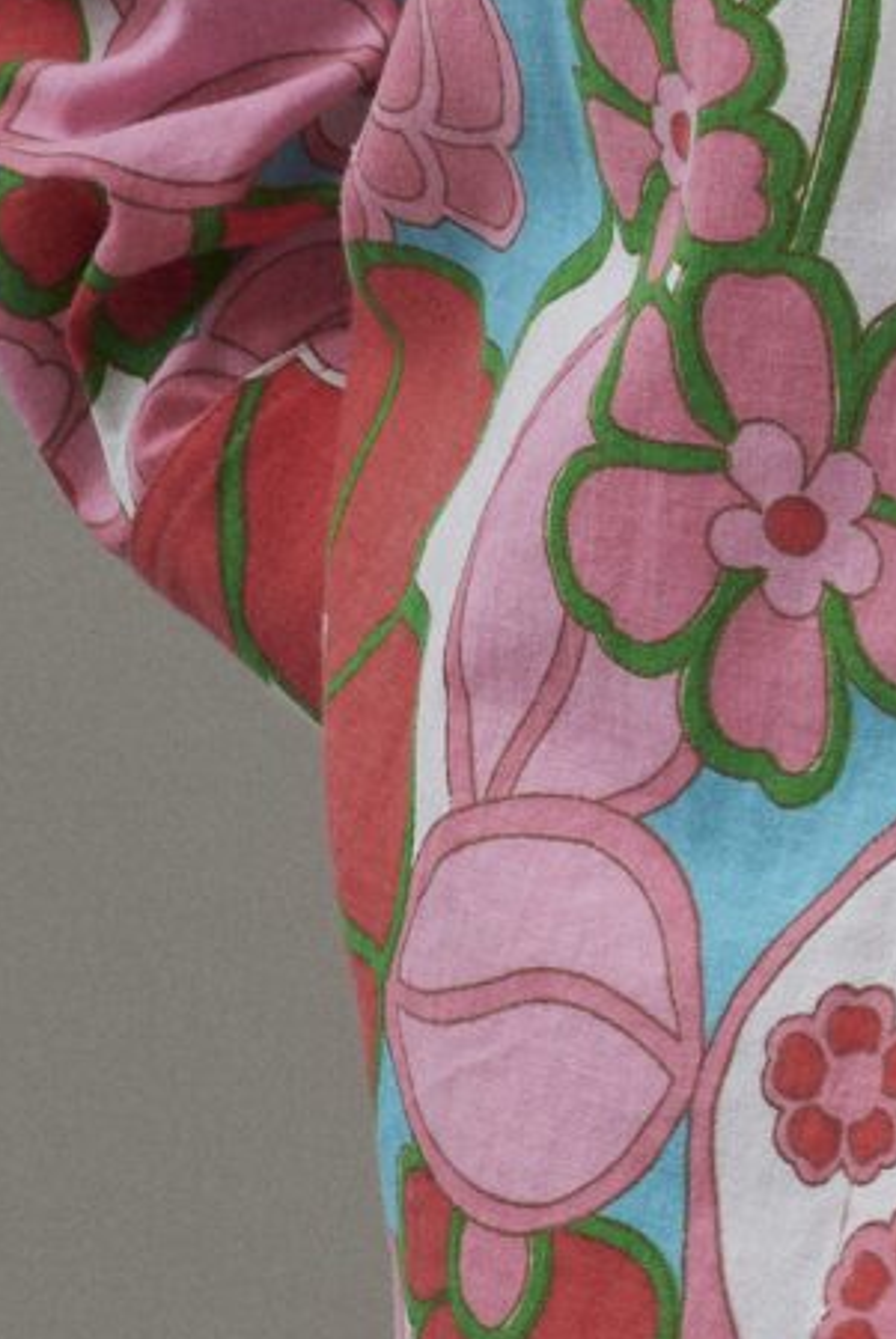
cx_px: 1758
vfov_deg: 3.4
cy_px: -223
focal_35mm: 597
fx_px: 22235
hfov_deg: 2.3
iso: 200
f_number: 11
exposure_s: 1/160
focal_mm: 105
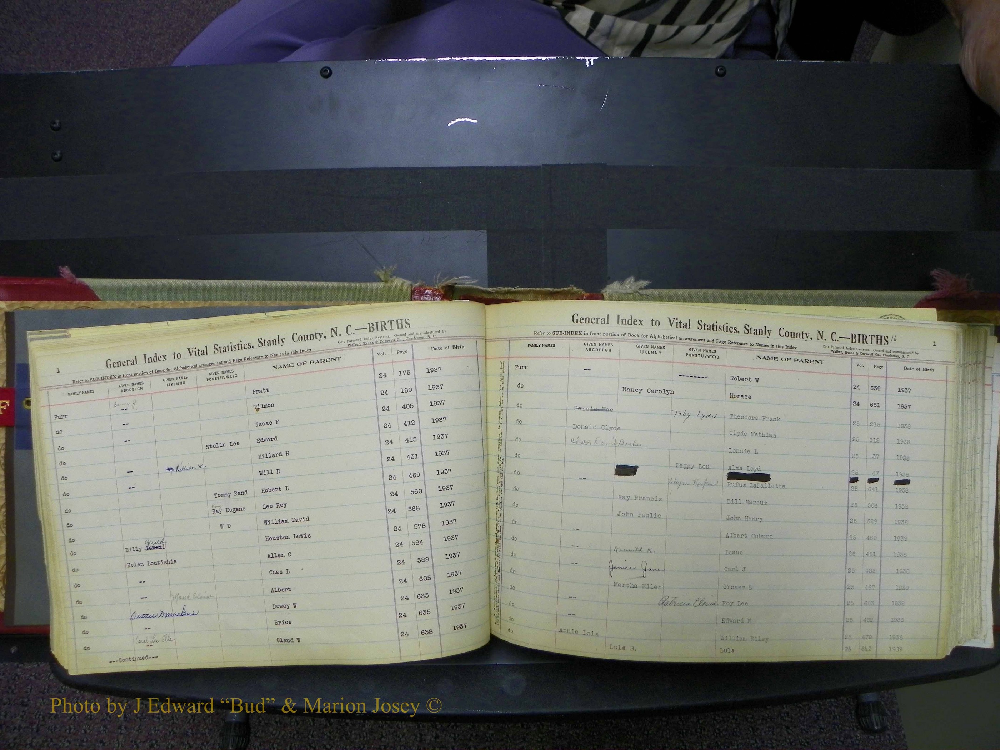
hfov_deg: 67.3
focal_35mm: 26
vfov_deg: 53.1
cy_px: 375
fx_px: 751
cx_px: 500
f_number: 2.8
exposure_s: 1/30
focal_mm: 4.6
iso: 100
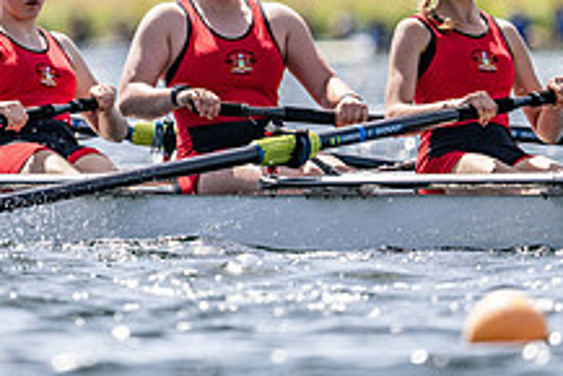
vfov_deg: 1.3
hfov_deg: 1.9
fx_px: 16760
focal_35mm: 1071
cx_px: 161
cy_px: 87
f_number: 4.5
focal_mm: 400
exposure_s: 1/2500
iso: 220
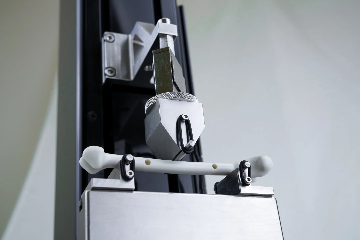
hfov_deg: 41.1
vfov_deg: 28.1
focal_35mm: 48
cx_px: 178
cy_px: 122
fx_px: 480
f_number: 10
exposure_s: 1/125
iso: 640
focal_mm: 46
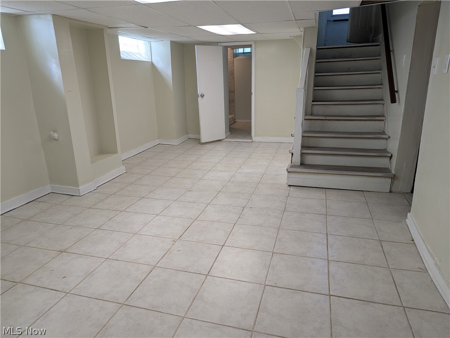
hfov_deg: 71.5
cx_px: 225
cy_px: 169
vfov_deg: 56.9
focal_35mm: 24
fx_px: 312
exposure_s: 1/120
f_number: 1.85
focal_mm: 6.81
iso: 64
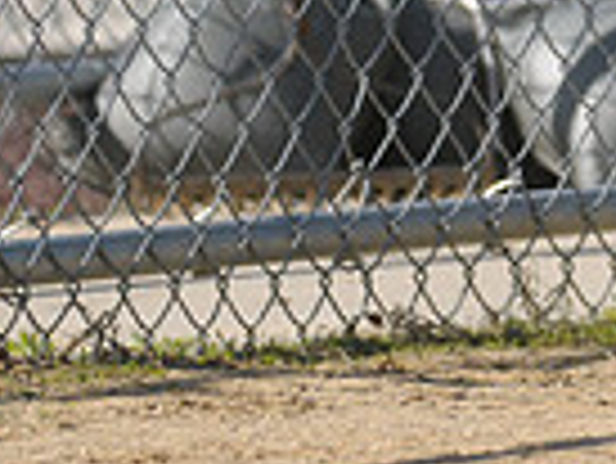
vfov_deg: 1.2
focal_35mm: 1283
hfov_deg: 1.5
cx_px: 1201
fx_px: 22851
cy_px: -277
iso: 640
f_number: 4
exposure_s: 1/4000
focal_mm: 210
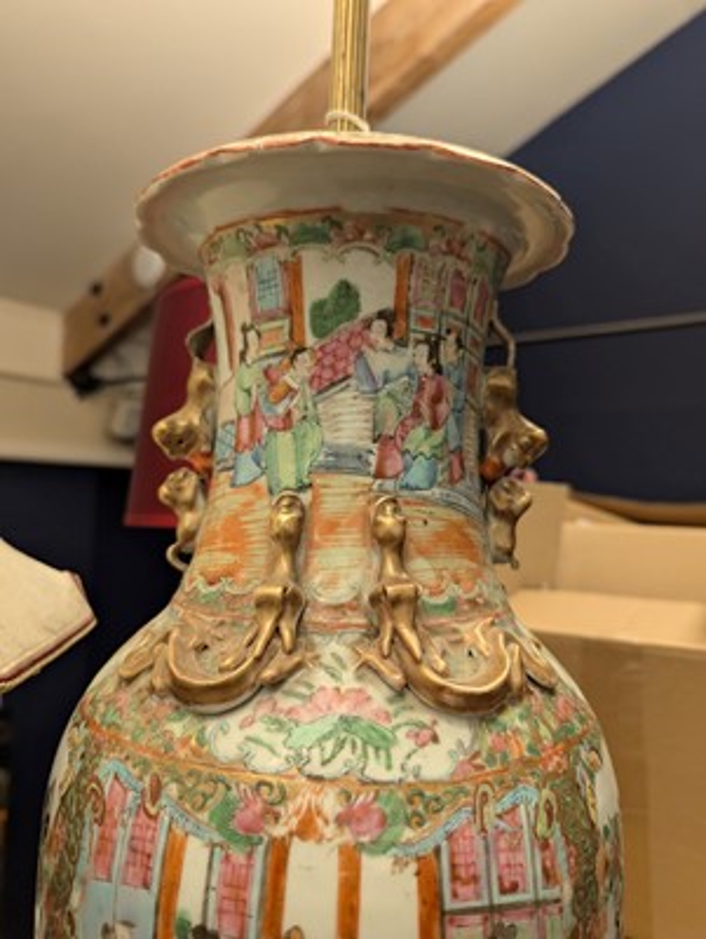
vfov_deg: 71.5
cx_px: 353
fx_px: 651
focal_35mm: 24
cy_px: 470
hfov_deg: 56.9
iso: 395
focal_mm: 6.81
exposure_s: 1/100
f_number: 1.85
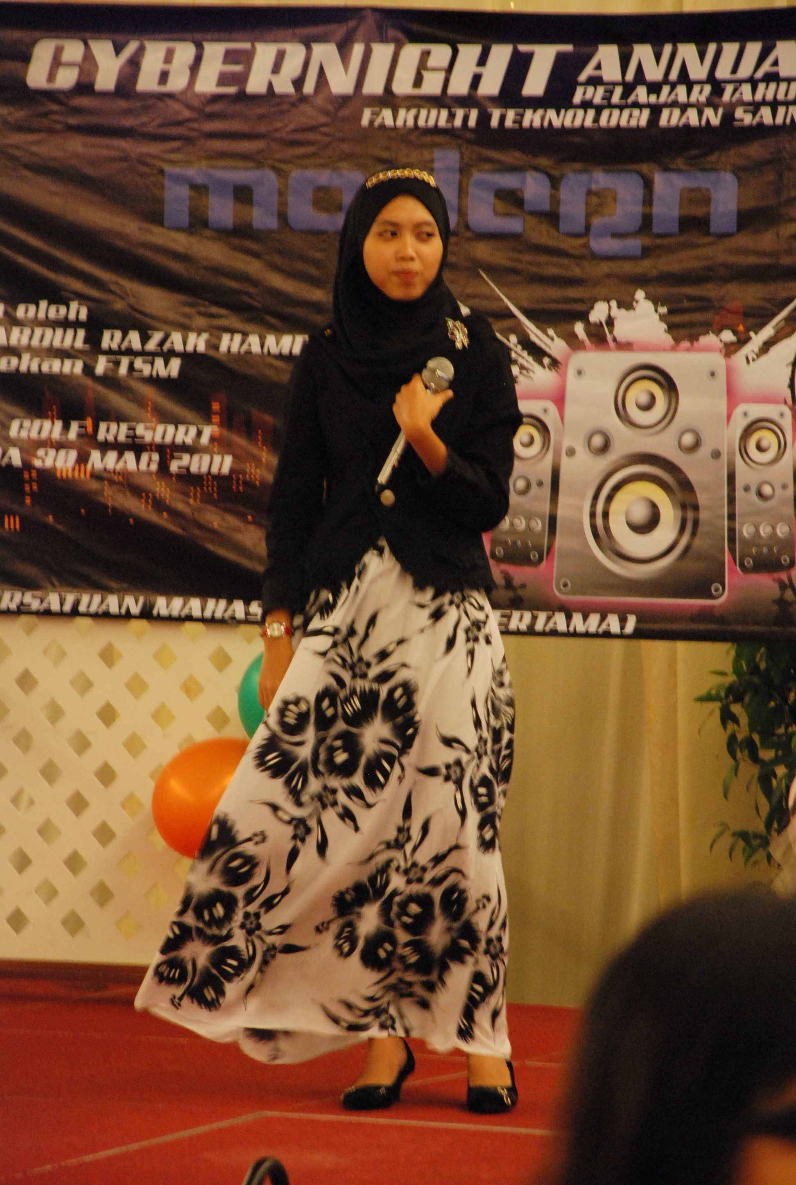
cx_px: 398
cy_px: 592
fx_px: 6684
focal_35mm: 202
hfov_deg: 6.8
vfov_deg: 10.1
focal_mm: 135
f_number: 6.3
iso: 1600
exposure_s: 1/25
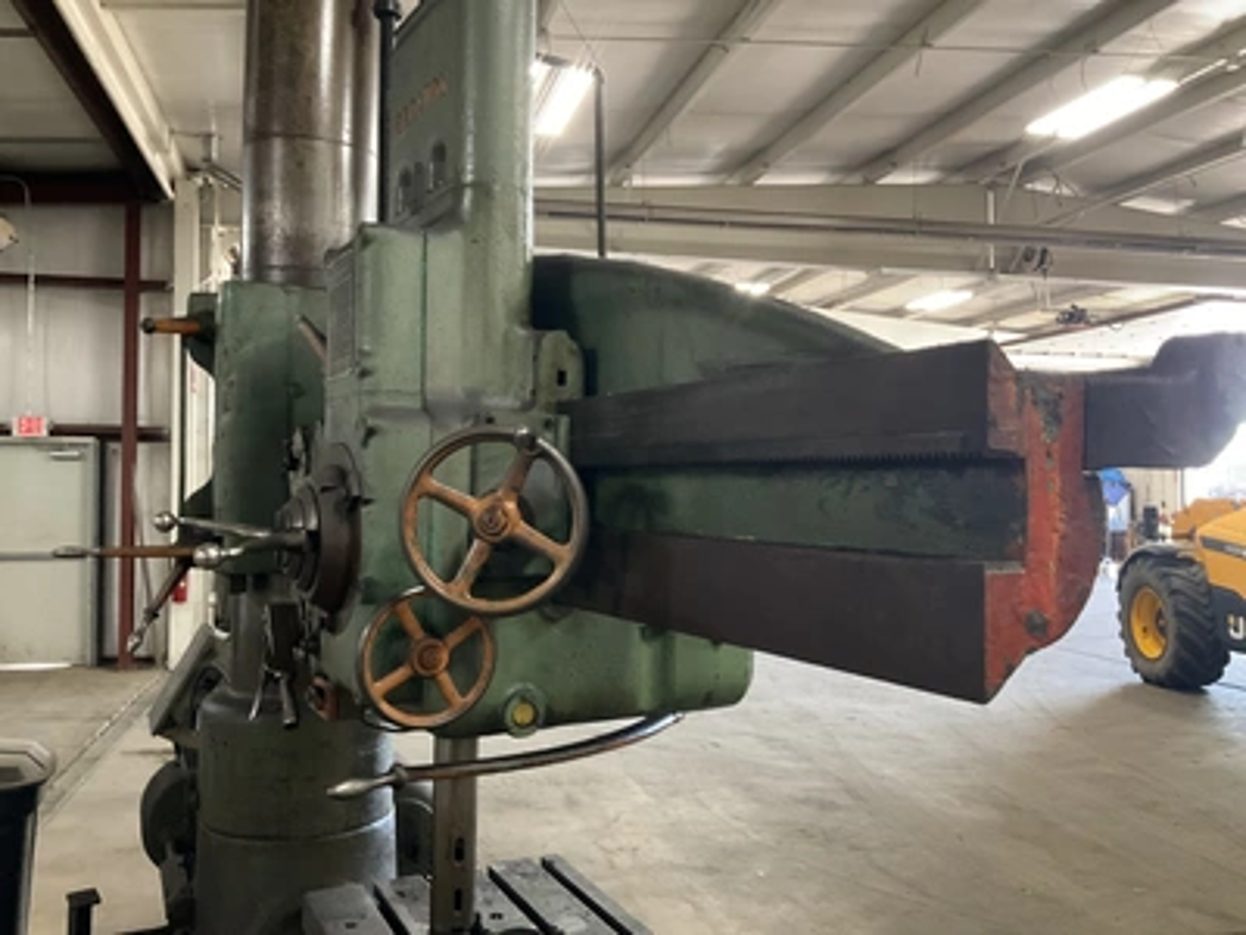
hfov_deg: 61.7
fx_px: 1044
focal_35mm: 29
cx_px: 623
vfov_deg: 48.2
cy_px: 468
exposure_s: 1/60
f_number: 1.8
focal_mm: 3
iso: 250
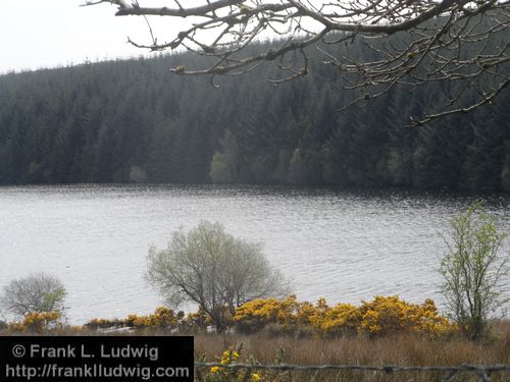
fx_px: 1532
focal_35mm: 104
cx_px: 255
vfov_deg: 14.2
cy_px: 191
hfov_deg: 18.9
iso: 80
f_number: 4.6
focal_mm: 17
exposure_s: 1/250
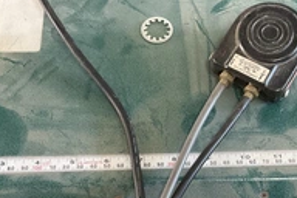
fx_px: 520
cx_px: 201
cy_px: 181
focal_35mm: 63
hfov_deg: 31.6
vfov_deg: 21.1
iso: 250
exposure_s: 1/60
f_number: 1.8
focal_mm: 3
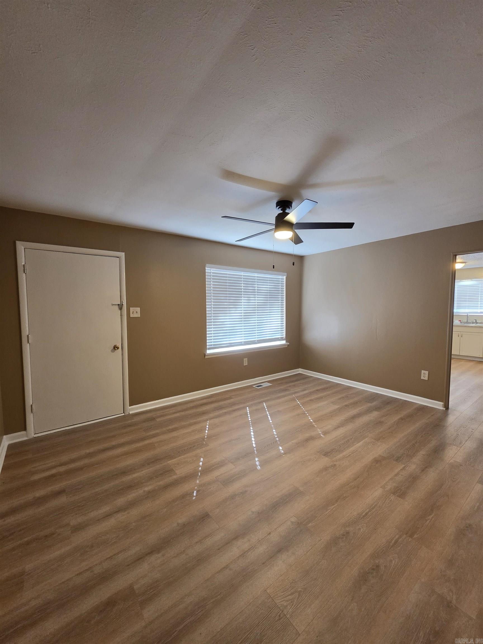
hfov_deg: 89.9
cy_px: 322
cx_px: 242
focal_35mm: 13
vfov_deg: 106.2
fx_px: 242
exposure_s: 1/120
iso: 250
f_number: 1.9
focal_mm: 2.2
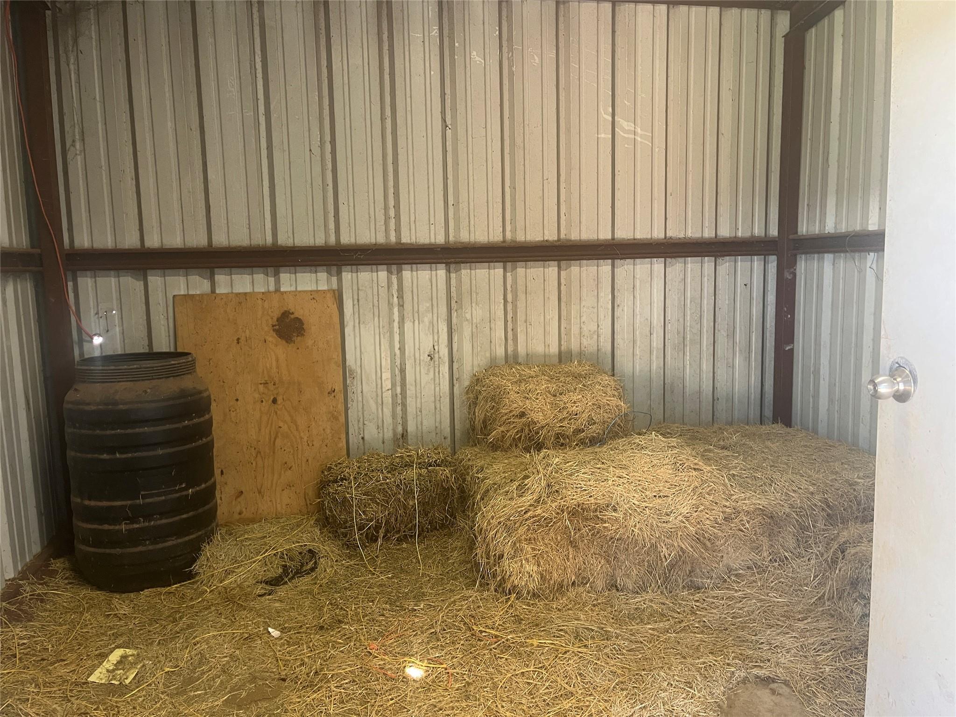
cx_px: 478
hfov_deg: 67.3
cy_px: 358
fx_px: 718
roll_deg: +2.1
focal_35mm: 26
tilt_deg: -7.1
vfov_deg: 53.1
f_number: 1.6
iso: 160
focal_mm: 5.1
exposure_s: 1/60
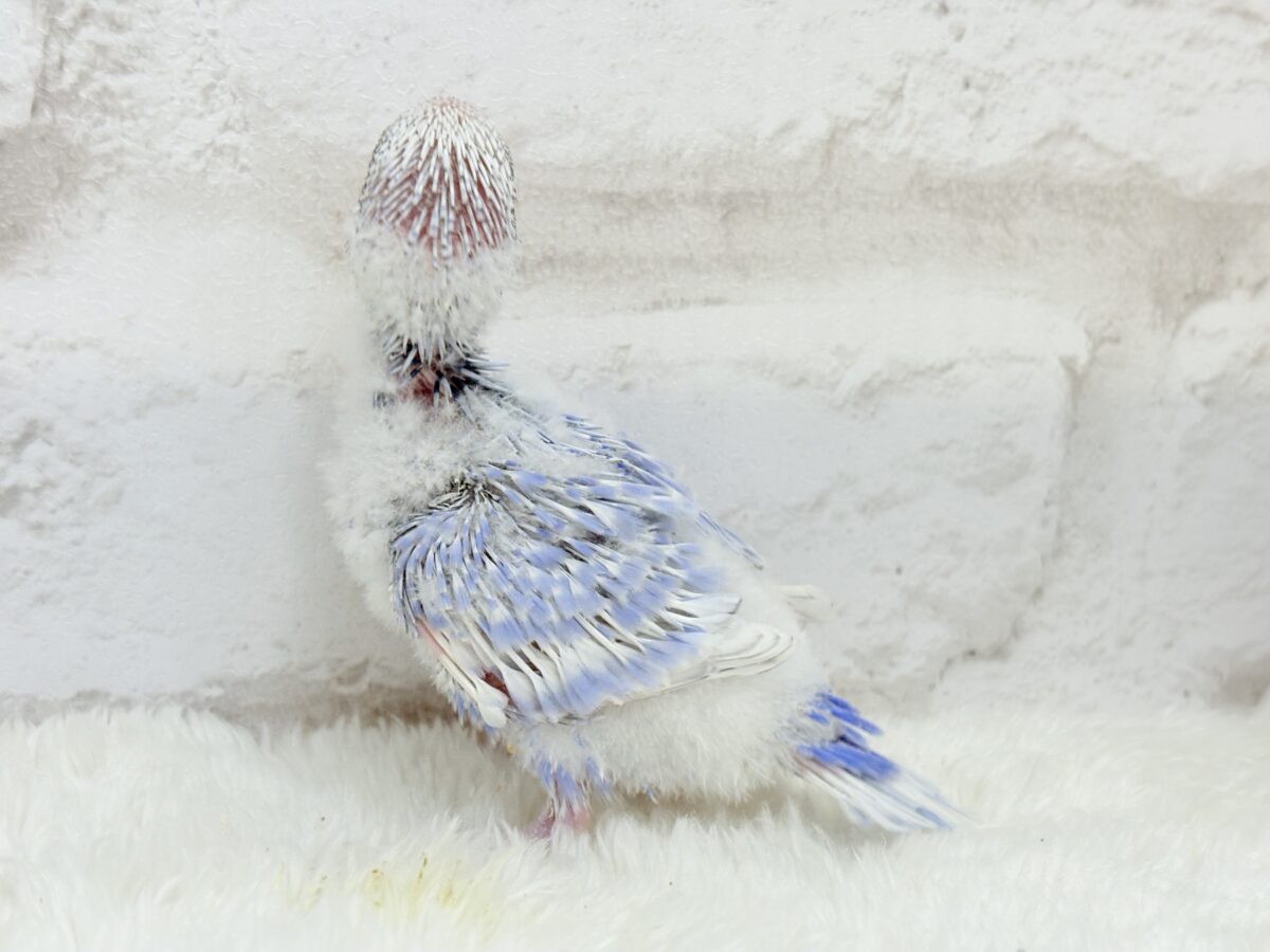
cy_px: 476
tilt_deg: -11.0
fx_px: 1908
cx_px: 635
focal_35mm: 52
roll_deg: -2.4
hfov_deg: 36.8
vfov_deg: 28.0
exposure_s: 1/100
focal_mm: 5.96
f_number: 1.6
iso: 64
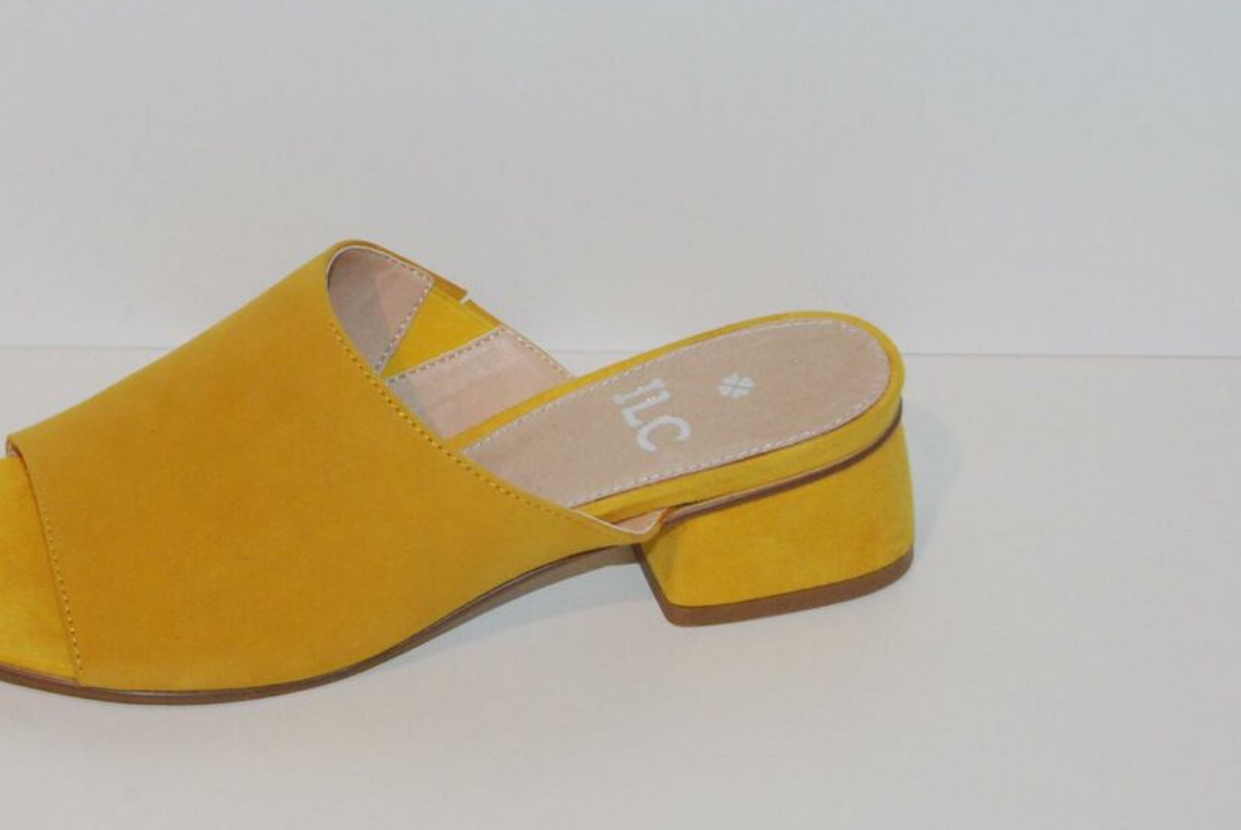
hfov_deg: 23.8
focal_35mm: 85
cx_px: 384
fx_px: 2926
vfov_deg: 16.1
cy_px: 392
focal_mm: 35
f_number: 7.1
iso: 1600
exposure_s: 1/200
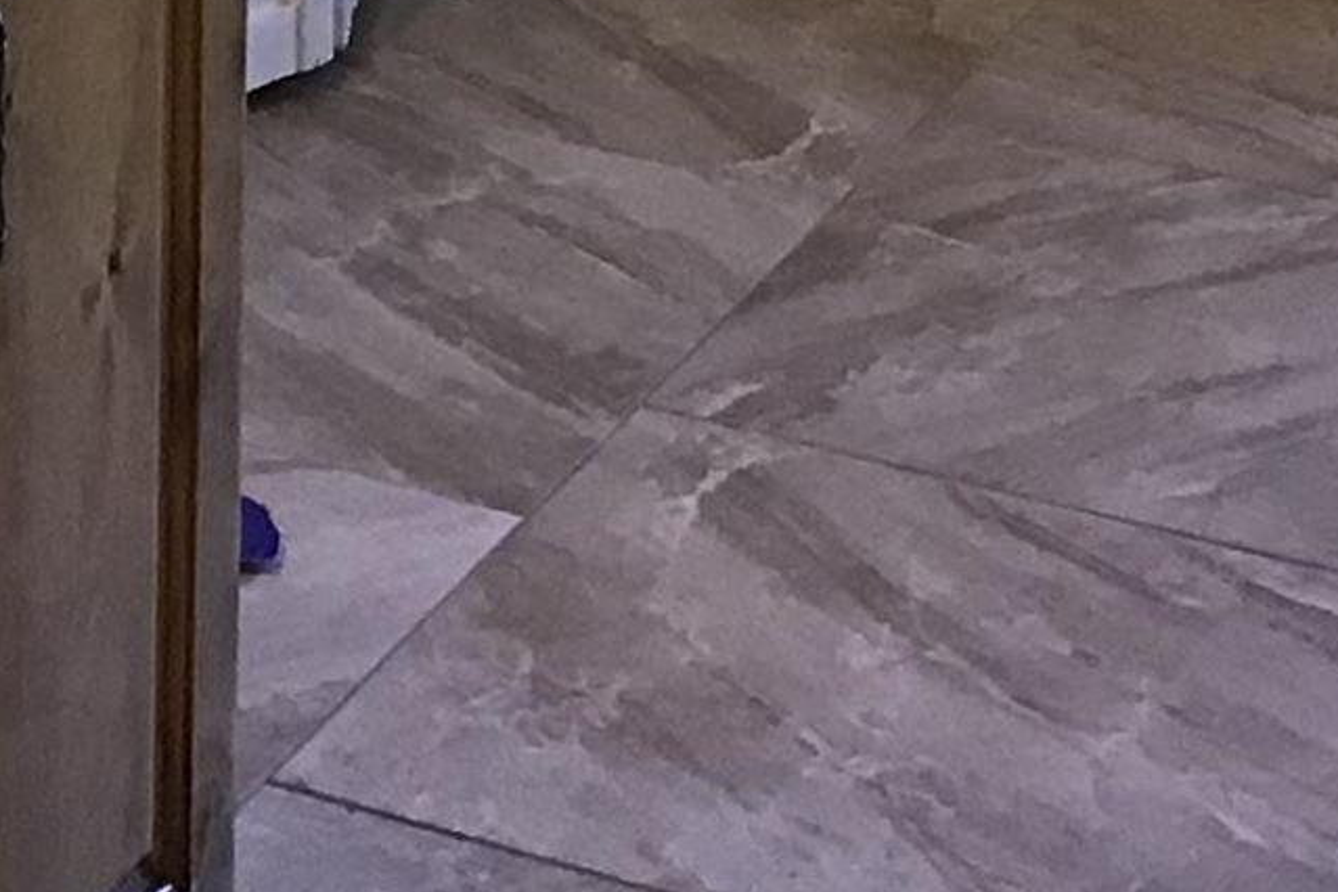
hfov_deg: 12.8
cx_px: -406
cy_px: -1503
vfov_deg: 8.0
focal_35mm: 155
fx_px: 5760
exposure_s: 1/30
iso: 40
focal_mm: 3.3
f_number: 2.4
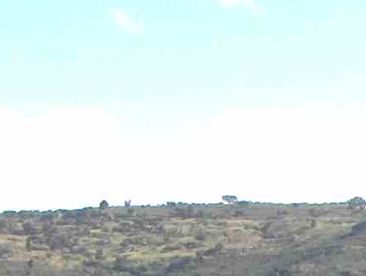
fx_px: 2446
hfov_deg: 8.4
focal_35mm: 231
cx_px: 546
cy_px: 382
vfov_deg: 6.4
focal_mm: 8
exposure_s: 1/549
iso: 100
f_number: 4.8
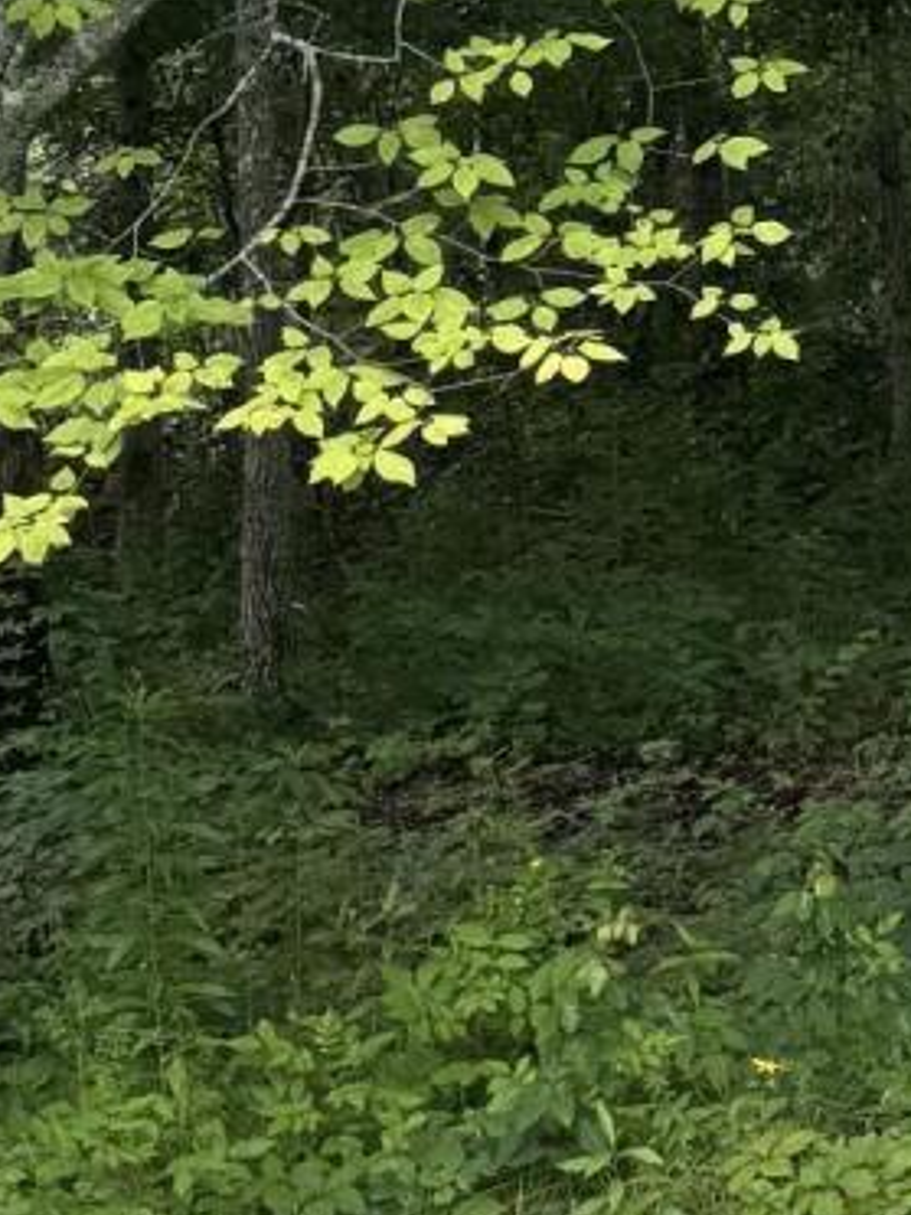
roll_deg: +1.8
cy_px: 65
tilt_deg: -4.0
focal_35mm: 129
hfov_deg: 10.3
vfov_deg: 15.1
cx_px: 1995
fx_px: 4527
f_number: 1.78
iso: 64
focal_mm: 6.76
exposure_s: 1/141
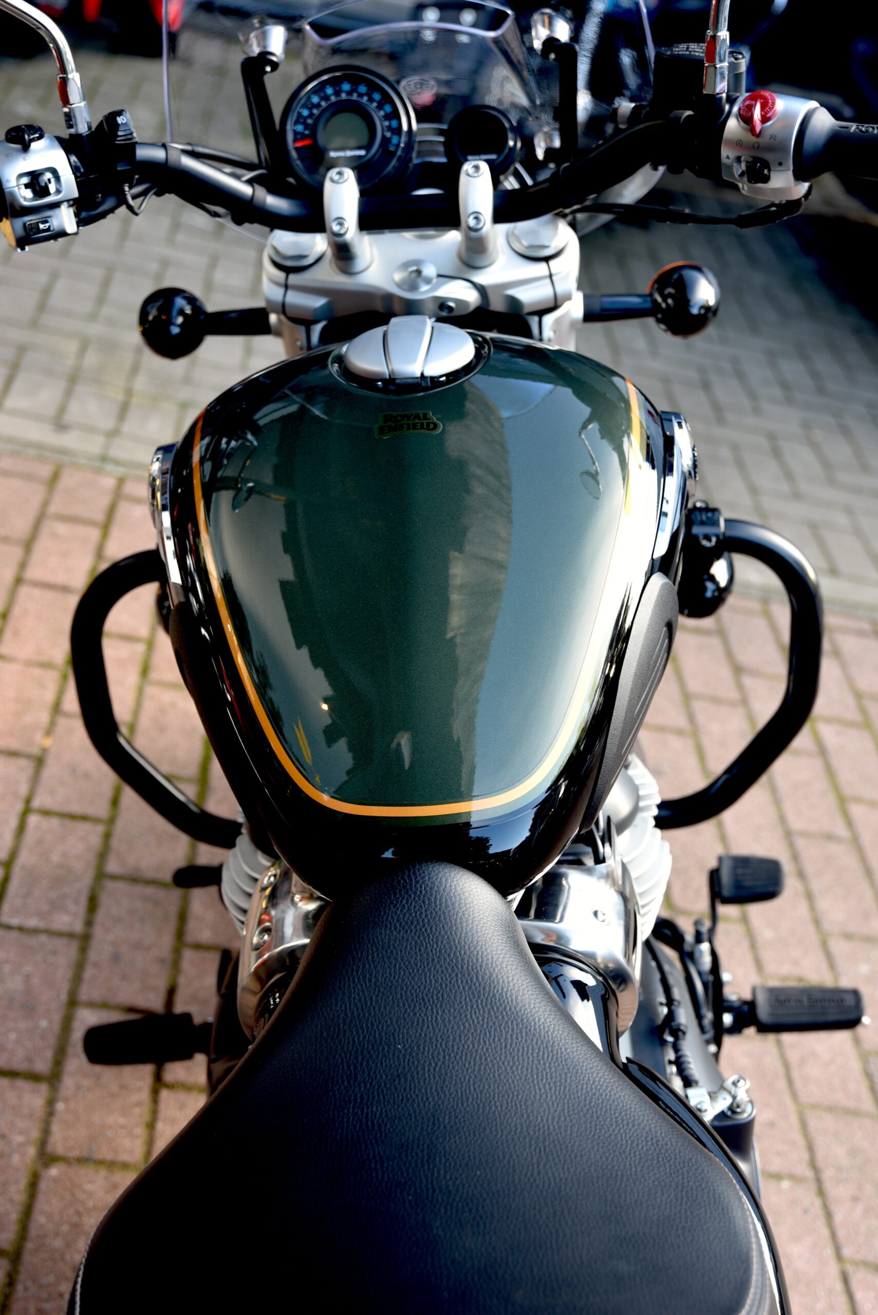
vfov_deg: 41.1
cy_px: 658
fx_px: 1754
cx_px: 439
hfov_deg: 28.1
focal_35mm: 48
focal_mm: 48
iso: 200
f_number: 4.5
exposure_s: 1/80
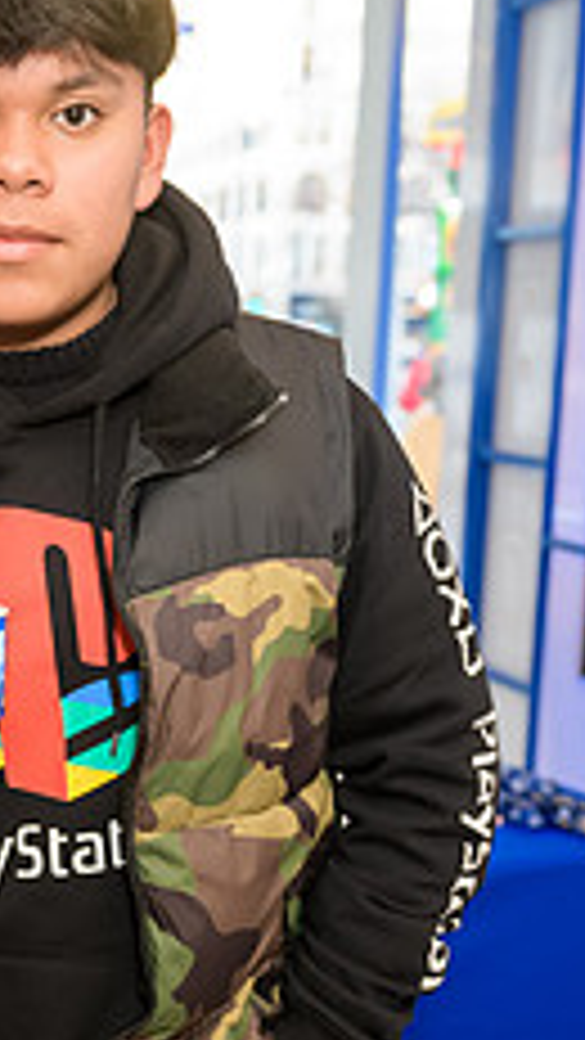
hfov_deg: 16.3
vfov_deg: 29.5
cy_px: 691
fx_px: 1957
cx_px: -108
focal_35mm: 71
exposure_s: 1/125
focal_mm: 27
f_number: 3.2
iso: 800
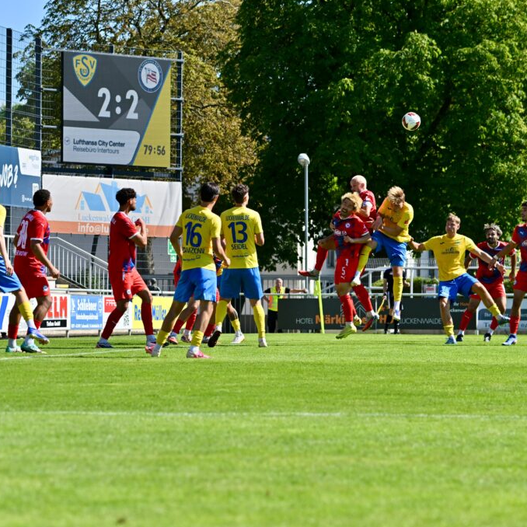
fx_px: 2876
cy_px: 263
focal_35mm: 167
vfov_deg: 10.5
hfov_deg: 10.5
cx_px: 191
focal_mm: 130
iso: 200
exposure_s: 1/1600
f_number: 4.8
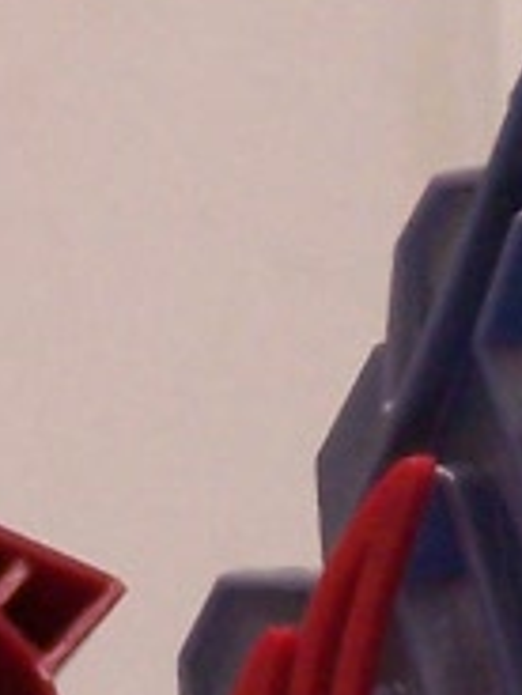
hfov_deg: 1.8
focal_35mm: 833
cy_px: 1182
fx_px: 16749
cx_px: -908
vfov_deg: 2.4
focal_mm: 21.2
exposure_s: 1/8
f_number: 3.2
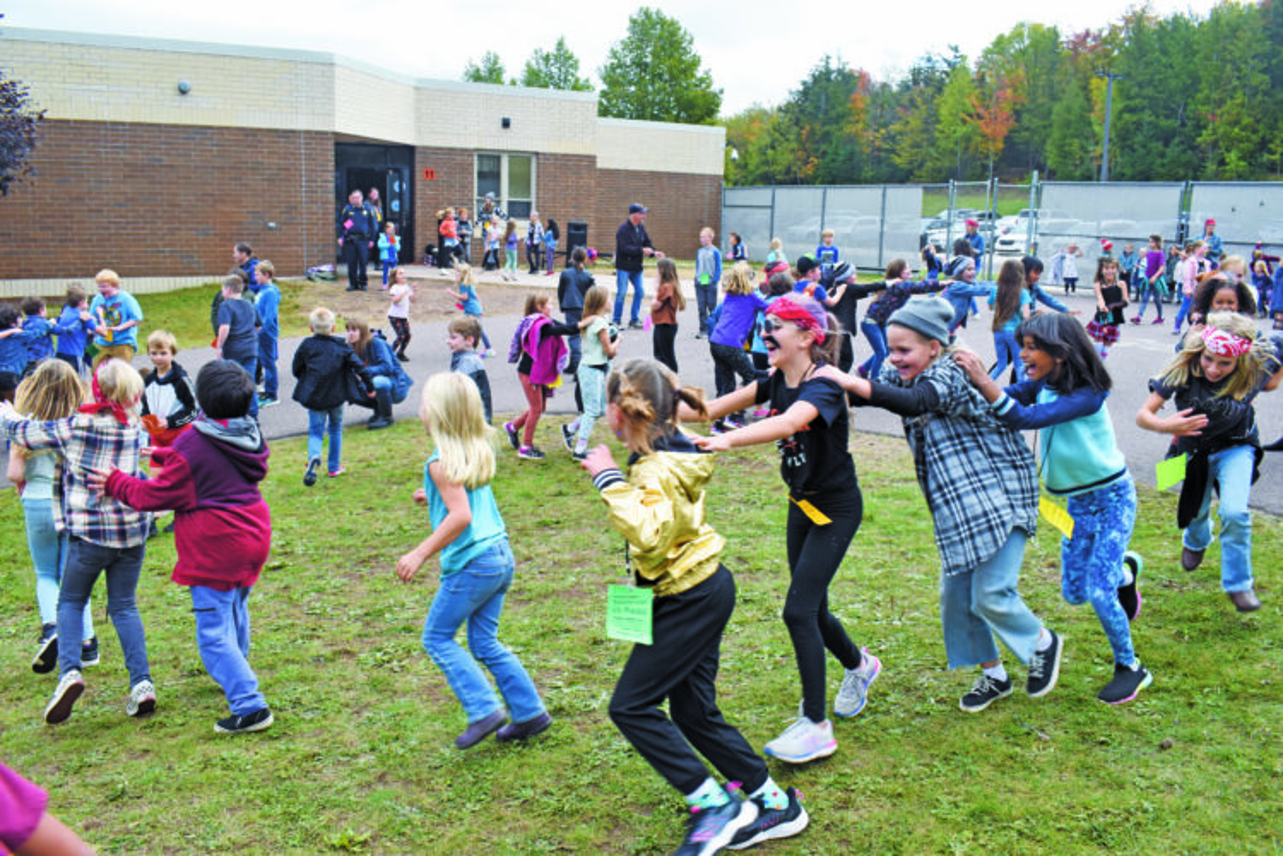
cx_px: 642
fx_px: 1069
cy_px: 428
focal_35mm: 30
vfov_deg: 43.6
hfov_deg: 61.9
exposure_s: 1/250
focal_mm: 20
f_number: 8
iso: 280
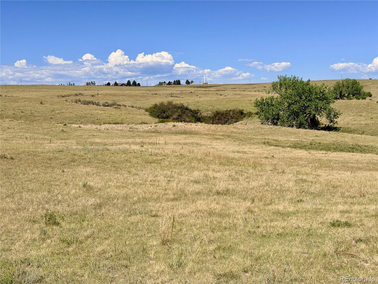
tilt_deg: -4.0
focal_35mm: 48
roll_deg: +1.7
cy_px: 142
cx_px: 189
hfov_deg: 39.7
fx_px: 524
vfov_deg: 30.3
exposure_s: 1/8772
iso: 80
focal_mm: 6.76
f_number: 1.78
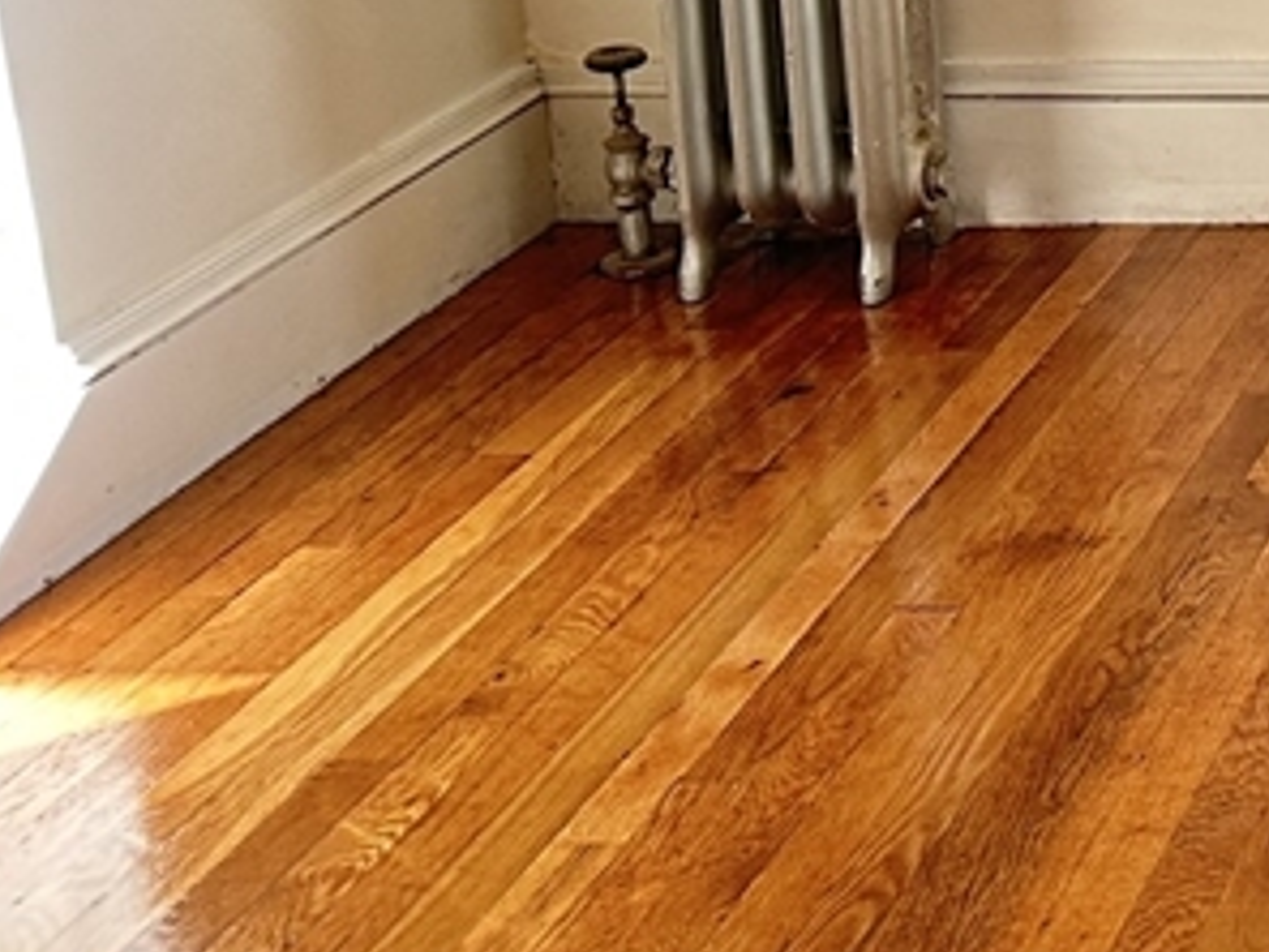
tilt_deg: -13.1
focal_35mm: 83
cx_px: 2105
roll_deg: -0.7
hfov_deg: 19.3
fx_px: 3043
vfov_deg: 17.1
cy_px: -150
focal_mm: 6.86
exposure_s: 1/121
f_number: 1.78
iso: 80
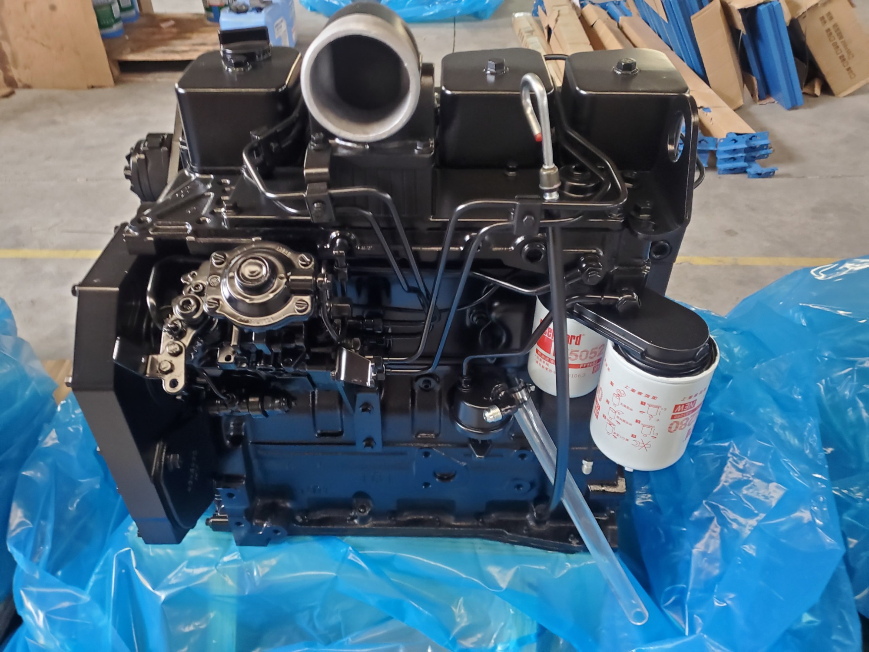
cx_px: 434
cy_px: 326
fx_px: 653
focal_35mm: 26
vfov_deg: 53.1
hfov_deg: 67.3
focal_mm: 4.3
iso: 640
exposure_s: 1/9
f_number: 1.5
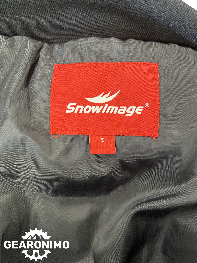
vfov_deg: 67.3
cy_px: 132
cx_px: 98
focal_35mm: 26
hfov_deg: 53.1
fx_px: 197
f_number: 1.6
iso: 500
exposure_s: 1/60
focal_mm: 5.1
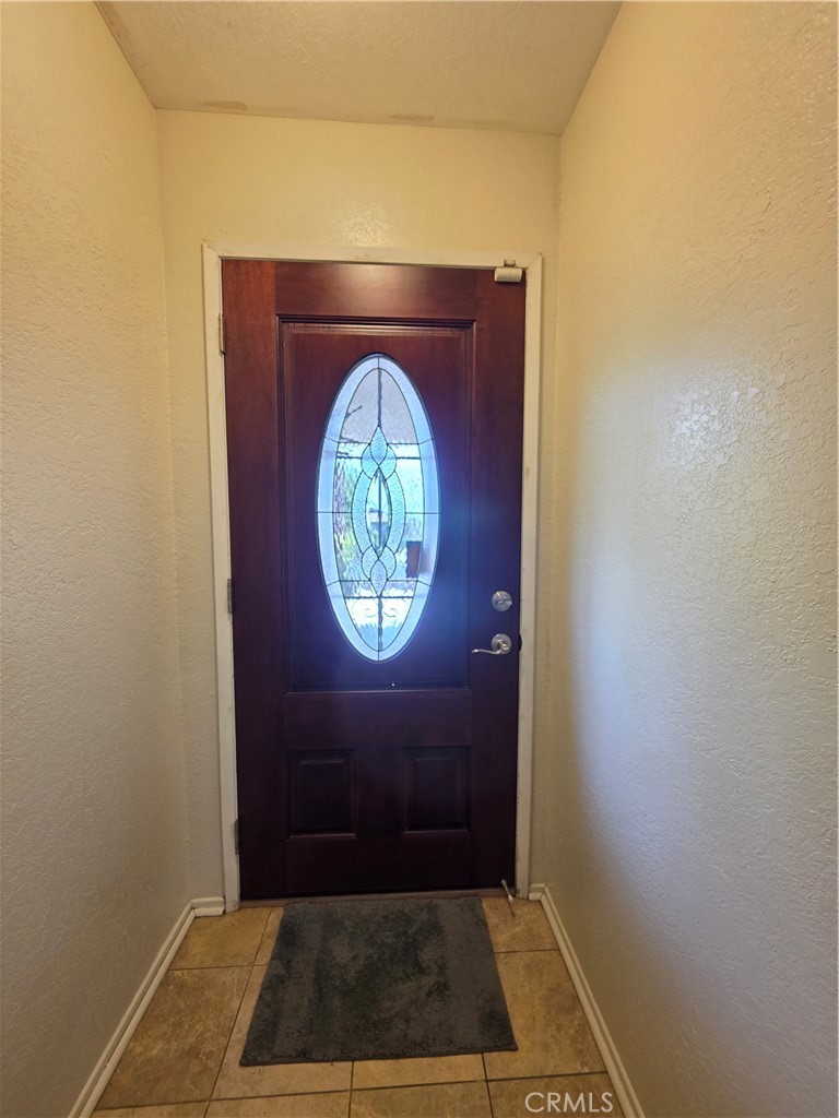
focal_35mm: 13
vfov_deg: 106.2
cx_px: 420
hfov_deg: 89.9
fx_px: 420
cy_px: 559
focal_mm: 2.2
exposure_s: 1/60
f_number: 1.9
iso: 200
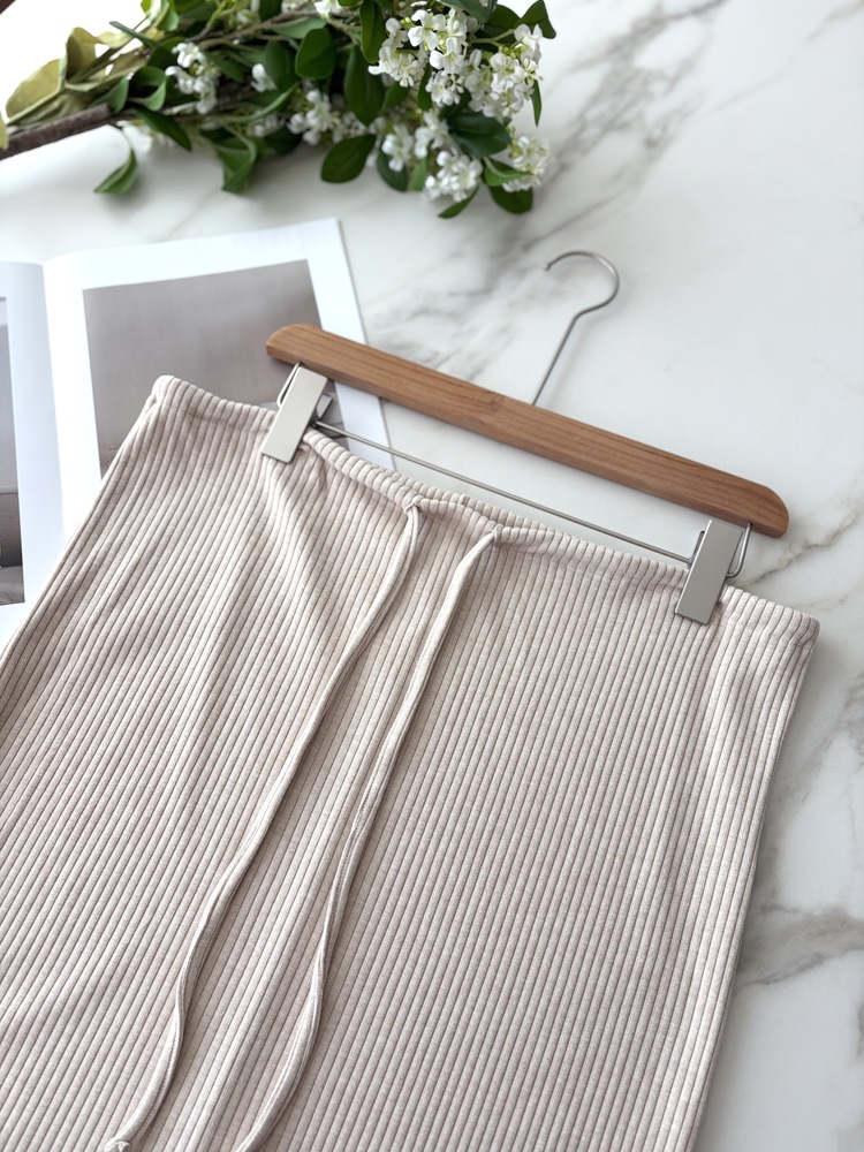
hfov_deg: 53.1
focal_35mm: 26
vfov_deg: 67.3
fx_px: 865
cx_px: 432
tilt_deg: -67.8
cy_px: 576
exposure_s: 1/209
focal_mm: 5.96
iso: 40
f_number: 1.6
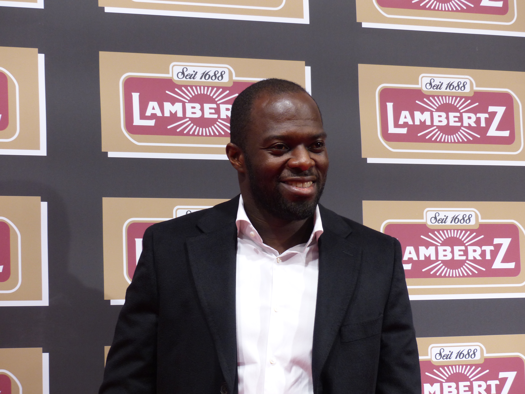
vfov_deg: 13.8
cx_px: 262
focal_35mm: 107
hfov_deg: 18.4
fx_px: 1623
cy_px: 197
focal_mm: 19.2
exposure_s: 1/60
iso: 160
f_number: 2.8
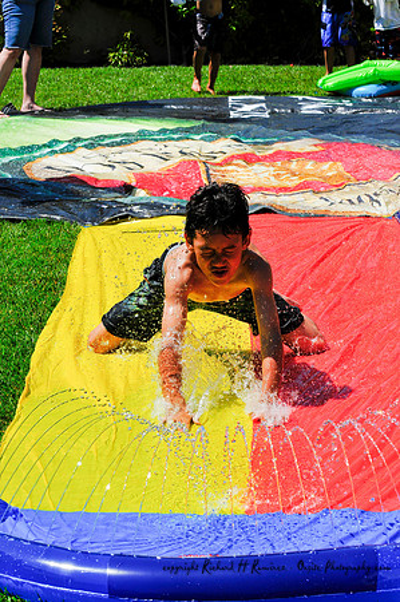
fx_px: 1754
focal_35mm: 105
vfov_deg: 19.5
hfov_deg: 13.0
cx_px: 200
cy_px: 301
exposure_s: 1/1000
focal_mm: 70
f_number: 13
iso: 400
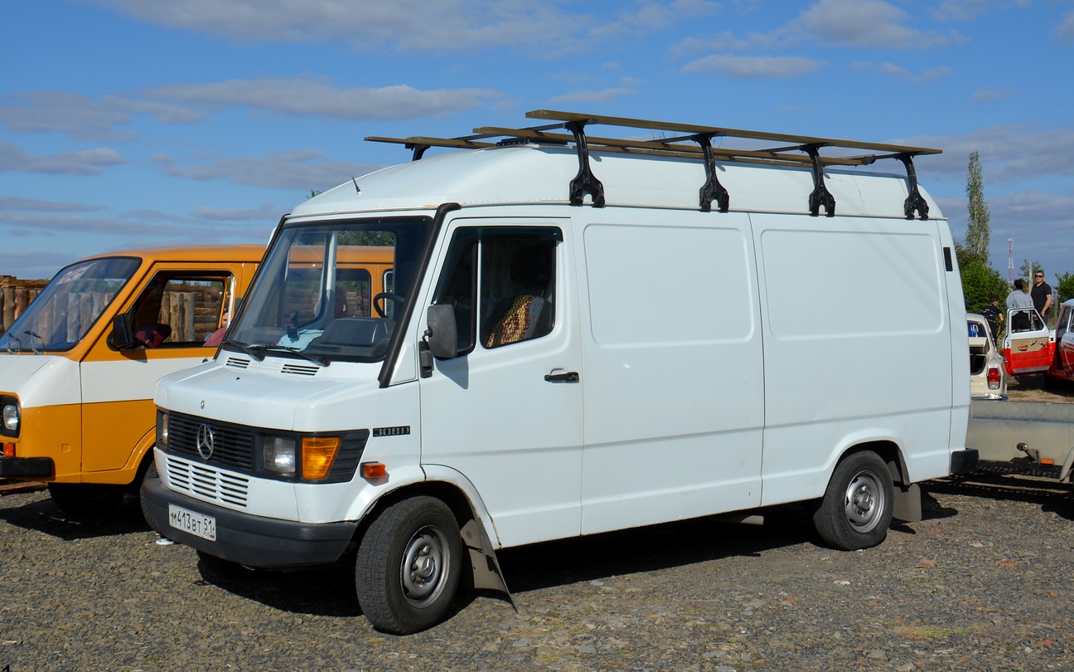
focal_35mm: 46
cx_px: 485
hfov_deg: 43.4
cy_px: 277
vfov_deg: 27.9
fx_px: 1346
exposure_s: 1/400
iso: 100
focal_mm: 26
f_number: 10
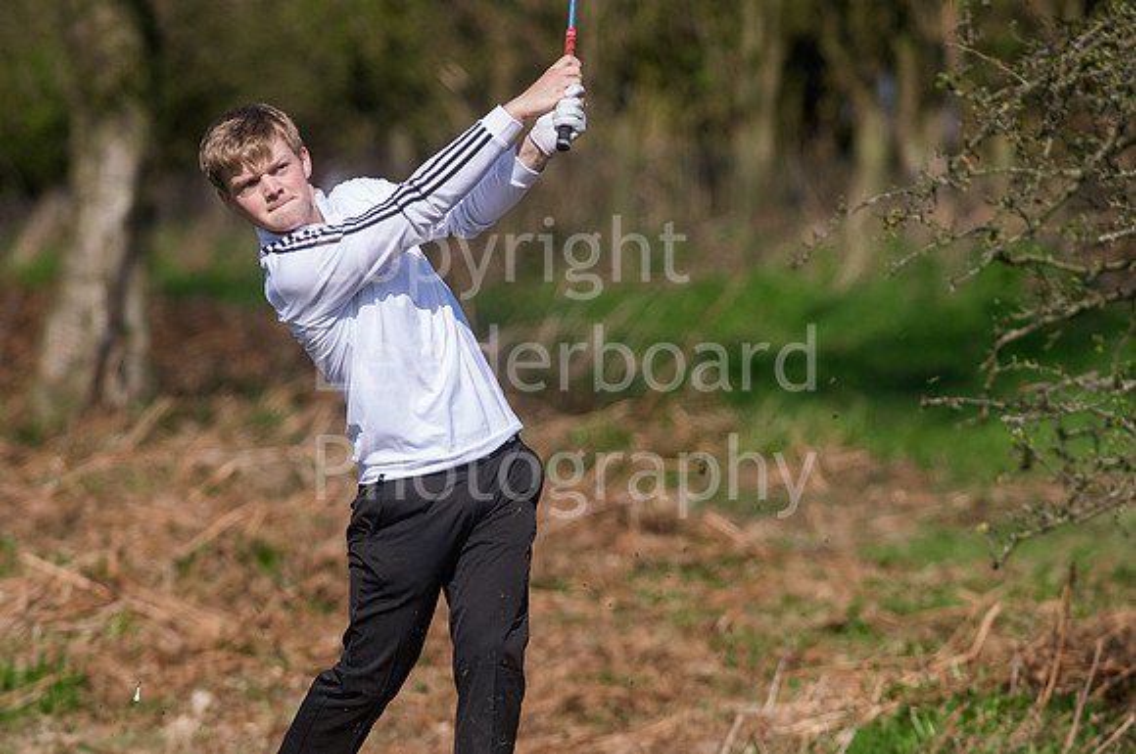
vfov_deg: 2.5
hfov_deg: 3.8
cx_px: 513
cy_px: 440
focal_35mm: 541
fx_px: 17049
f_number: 5.6
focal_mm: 300
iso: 400
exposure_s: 1/5000
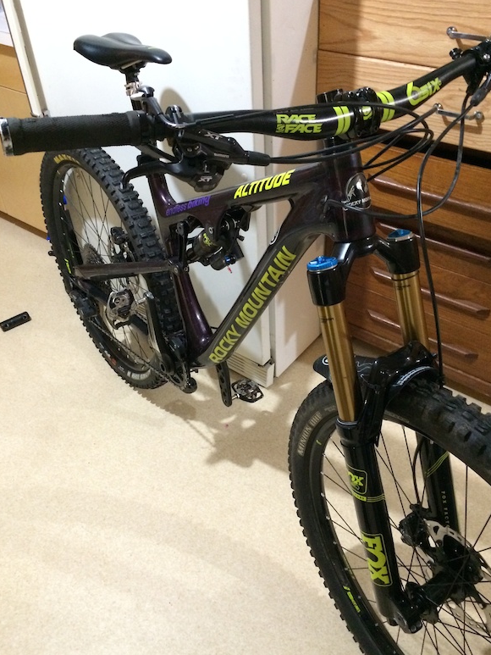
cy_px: 321
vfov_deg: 60.0
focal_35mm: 30
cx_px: 251
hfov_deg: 46.8
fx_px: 567
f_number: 2.2
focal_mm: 4.15
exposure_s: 1/15
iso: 320
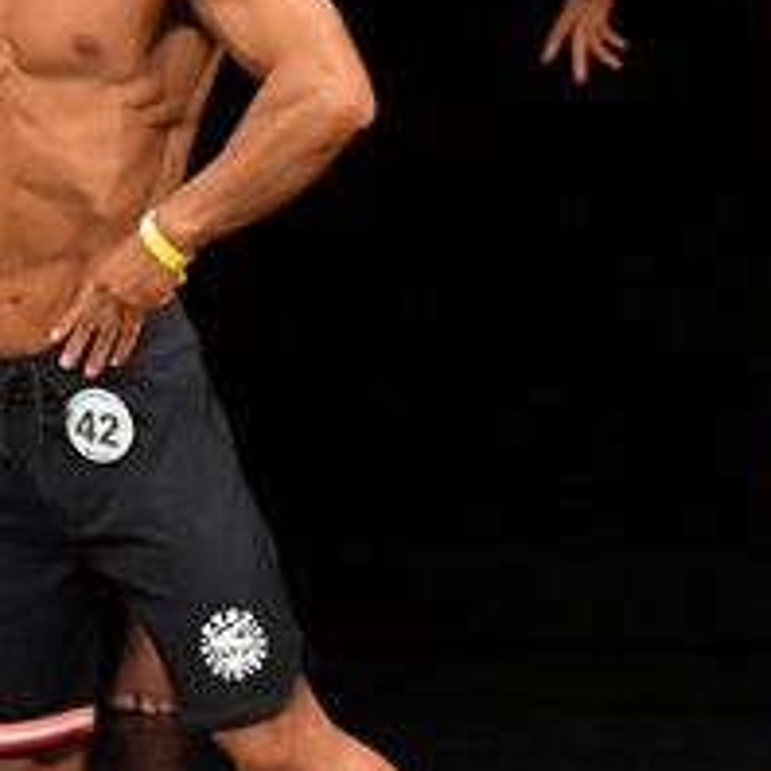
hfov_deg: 1.9
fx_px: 23838
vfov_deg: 1.9
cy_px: 483
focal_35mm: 946
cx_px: 512
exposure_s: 1/400
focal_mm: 190
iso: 3200
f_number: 5.6
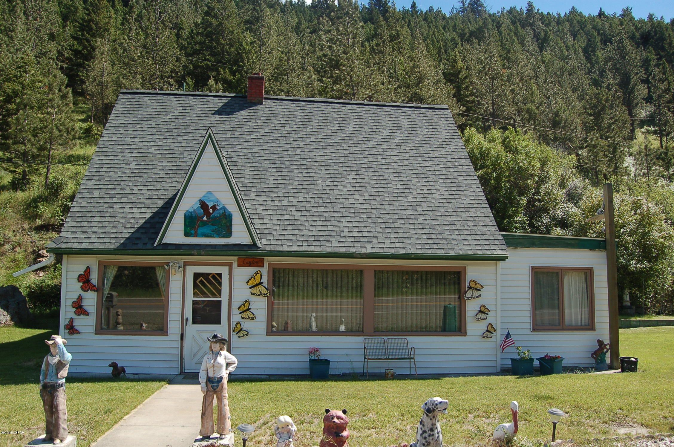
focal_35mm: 27
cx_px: 337
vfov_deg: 47.8
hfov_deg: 67.5
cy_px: 224
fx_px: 505
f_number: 5.6
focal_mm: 18
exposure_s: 1/125
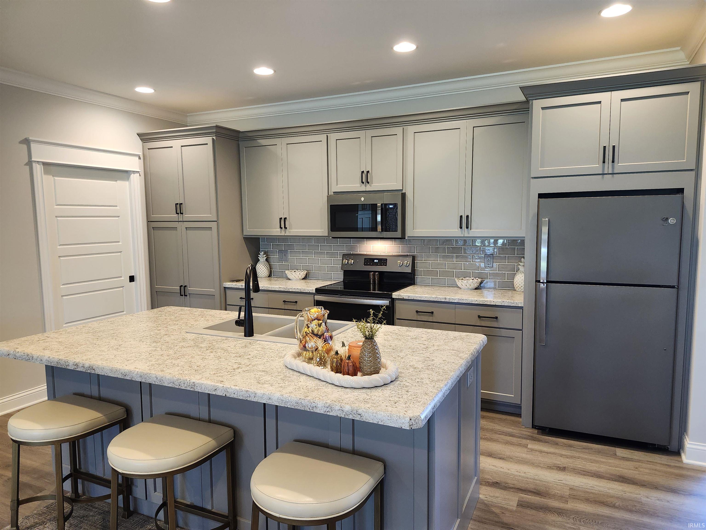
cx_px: 353
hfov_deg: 73.9
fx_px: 469
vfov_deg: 58.9
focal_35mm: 23
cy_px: 265
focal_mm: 5.54
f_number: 1.8
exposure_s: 1/120
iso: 640
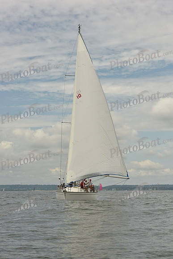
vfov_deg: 28.8
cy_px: 130
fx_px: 504
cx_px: 86
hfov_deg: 19.5
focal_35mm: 70
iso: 320
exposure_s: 1/1000
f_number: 11
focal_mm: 70
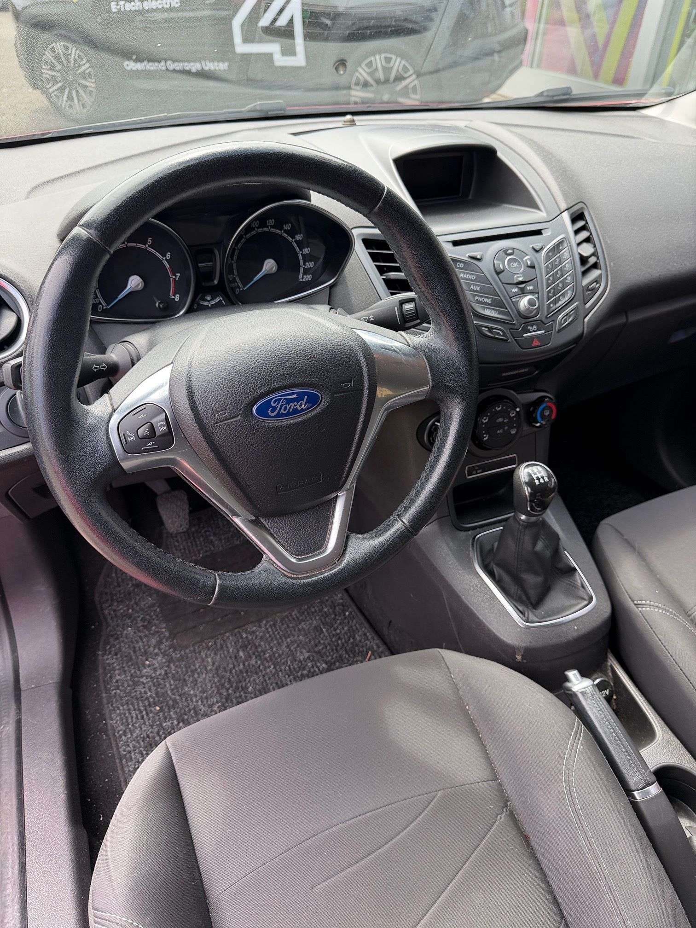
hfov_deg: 56.8
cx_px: 348
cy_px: 464
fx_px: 643
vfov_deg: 71.6
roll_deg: -3.1
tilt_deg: -36.4
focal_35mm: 24
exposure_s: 1/389
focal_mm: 6.76
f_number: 1.78
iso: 100
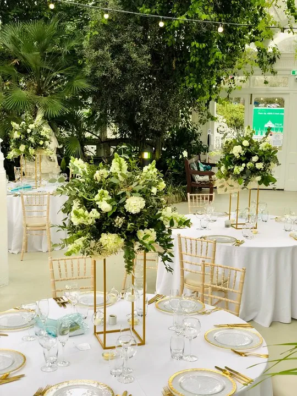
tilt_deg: -8.5
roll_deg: -0.1
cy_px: 198
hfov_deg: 28.0
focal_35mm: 52
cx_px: 148
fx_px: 595
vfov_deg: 36.8
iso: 16
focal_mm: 6
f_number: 2.4
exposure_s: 1/50
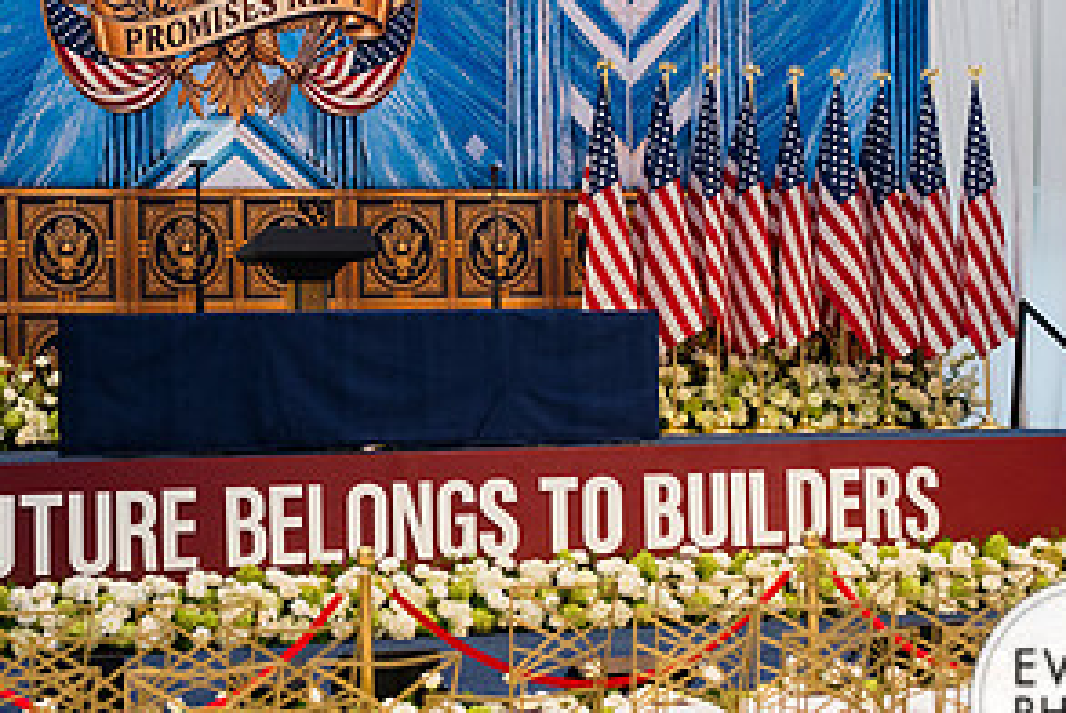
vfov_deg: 15.7
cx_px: 284
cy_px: 238
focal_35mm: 87
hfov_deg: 23.2
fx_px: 2579
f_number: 2.8
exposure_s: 1/160
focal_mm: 44
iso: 1100
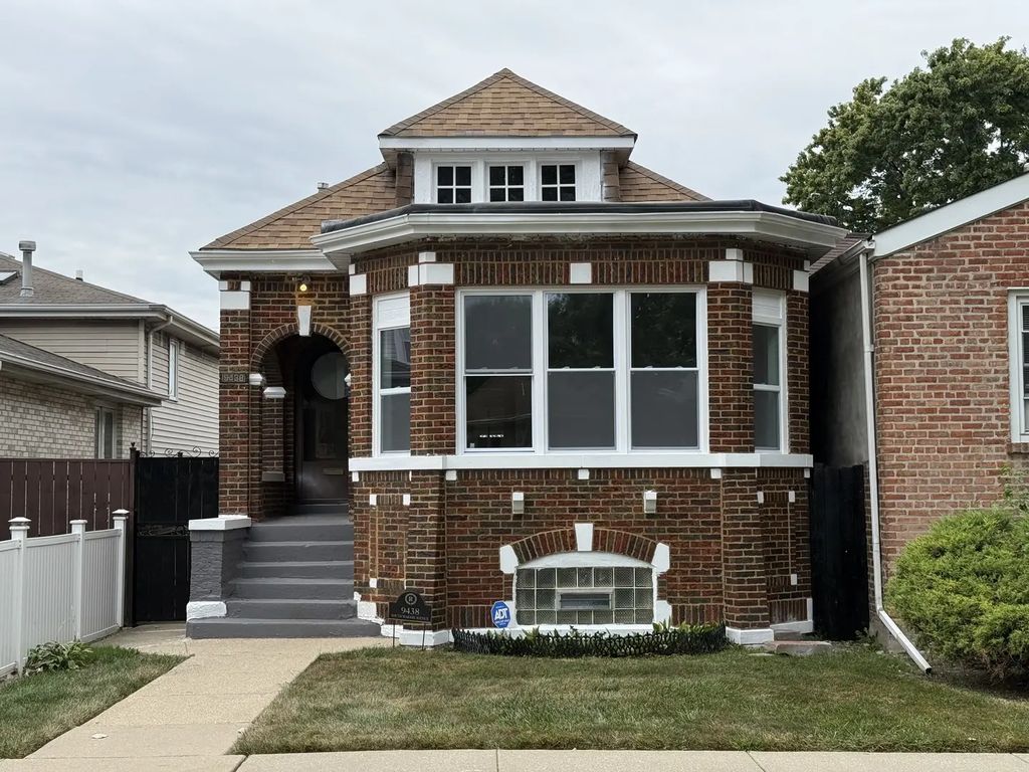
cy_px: 386
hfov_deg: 39.7
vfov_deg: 30.3
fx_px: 1427
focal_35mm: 48
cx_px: 514
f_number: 1.78
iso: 64
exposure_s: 1/2088
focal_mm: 6.76
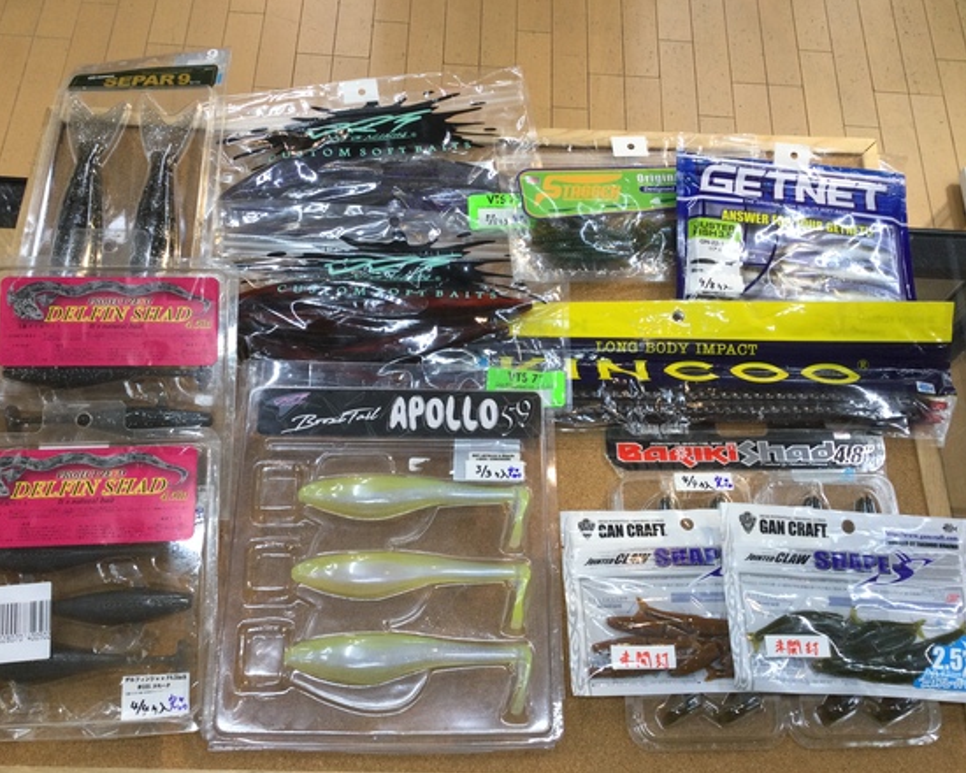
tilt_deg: -66.5
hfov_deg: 54.2
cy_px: 385
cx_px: 478
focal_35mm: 33
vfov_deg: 44.5
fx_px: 943
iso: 25
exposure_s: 1/40
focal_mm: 3.3
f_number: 2.4
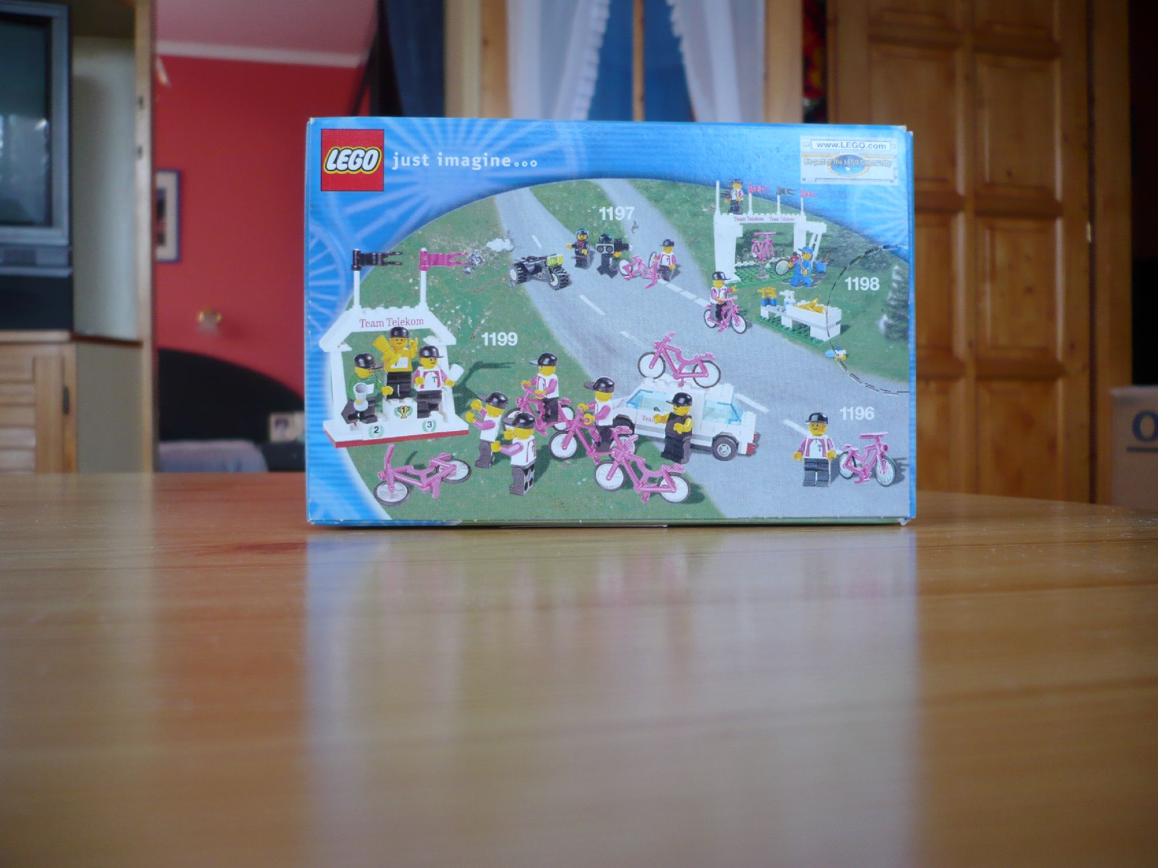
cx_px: 579
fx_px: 1171
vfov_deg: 40.7
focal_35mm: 35
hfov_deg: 52.6
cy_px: 434
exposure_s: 1/40
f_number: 2.8
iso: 100
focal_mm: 5.8
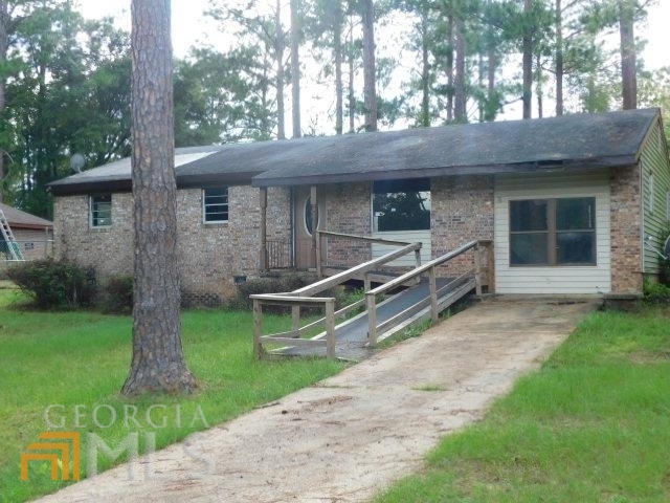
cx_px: 335
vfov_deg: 32.2
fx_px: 871
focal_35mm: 45
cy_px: 252
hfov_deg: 42.1
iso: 125
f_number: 3.7
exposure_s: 1/100
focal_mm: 8
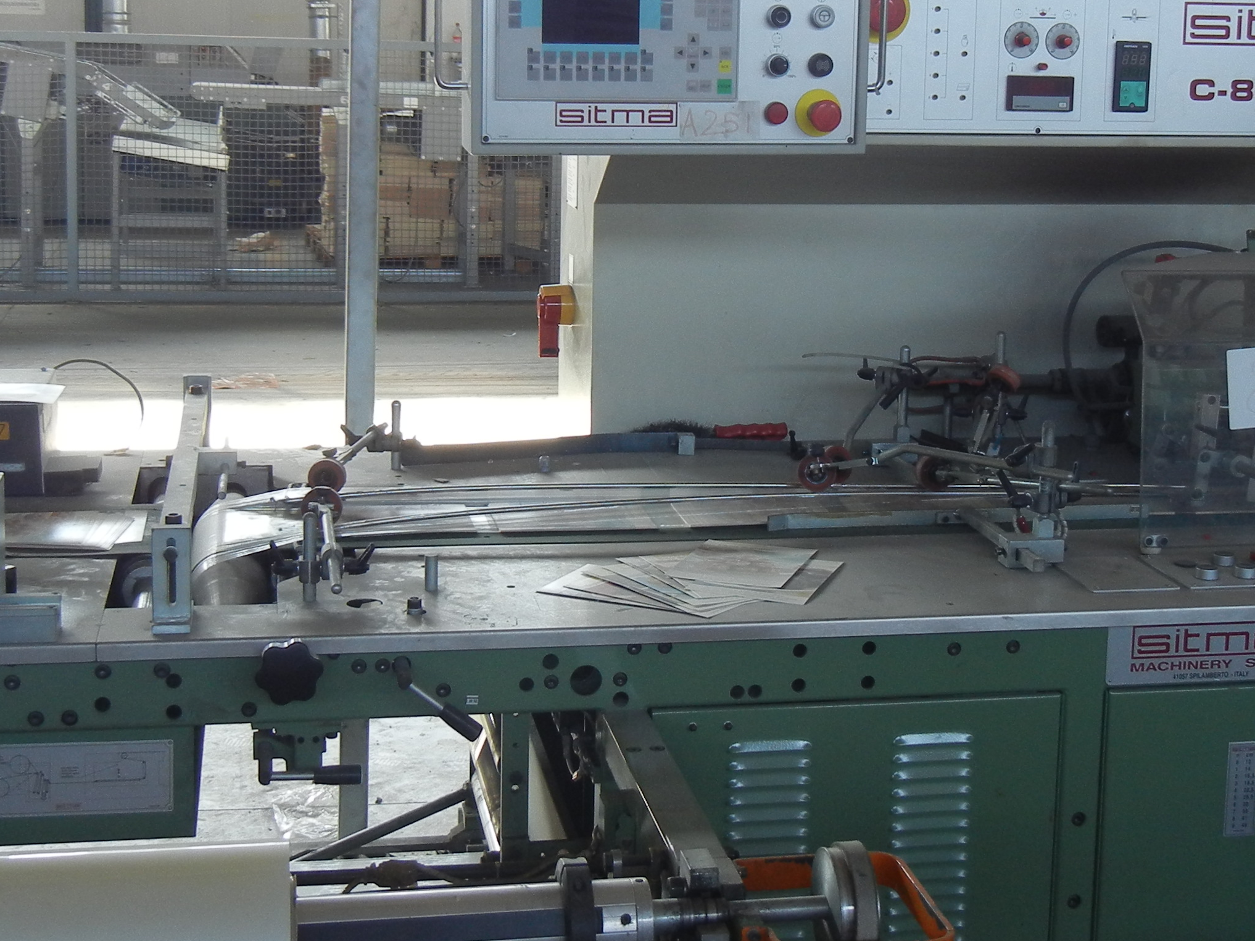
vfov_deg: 24.7
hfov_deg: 32.7
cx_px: 669
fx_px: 2139
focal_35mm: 59
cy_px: 293
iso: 160
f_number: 3.5
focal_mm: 5.4
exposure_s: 1/34.6
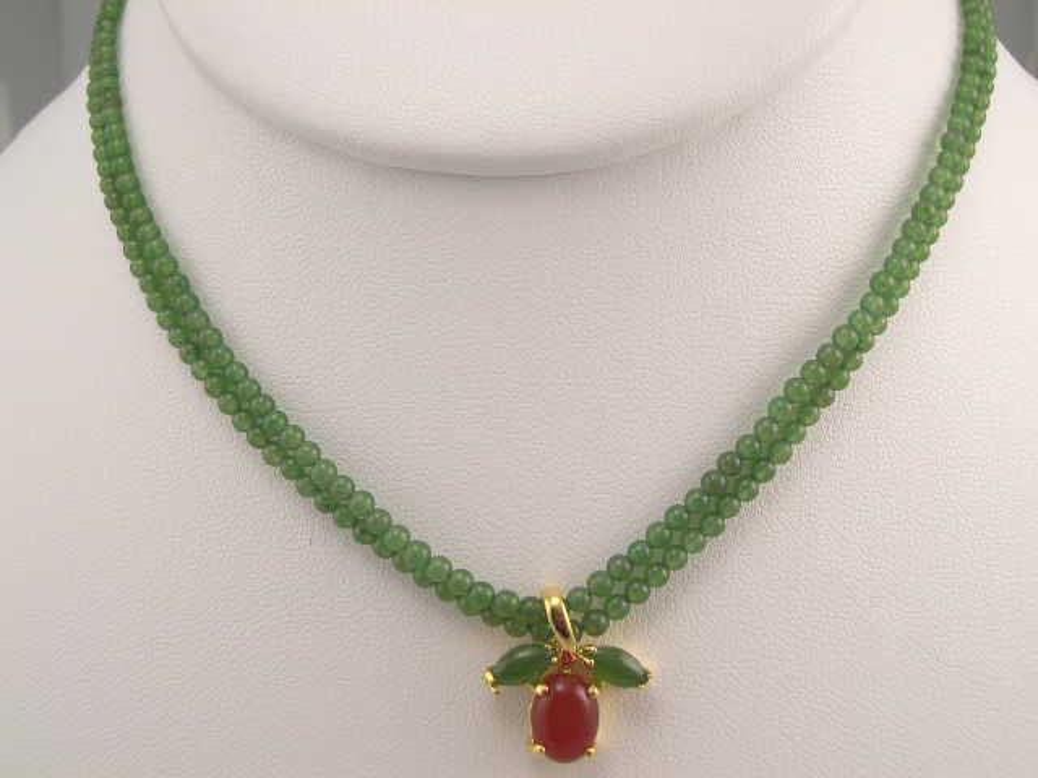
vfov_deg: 37.7
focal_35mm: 38
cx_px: 519
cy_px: 389
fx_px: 1139
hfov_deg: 49.0
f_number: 7.6
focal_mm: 8
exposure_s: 1/156
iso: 100
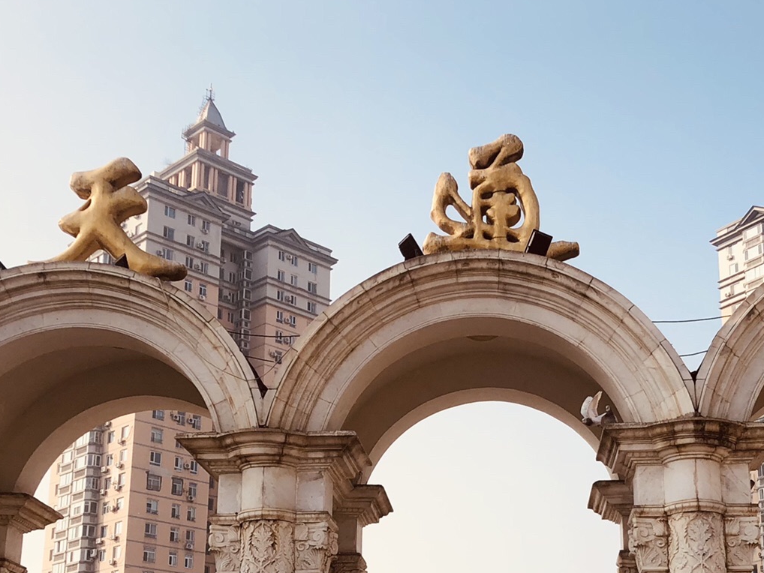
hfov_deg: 34.8
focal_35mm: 55
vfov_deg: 25.8
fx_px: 1214
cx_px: 454
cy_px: 506
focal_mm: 4
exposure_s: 1/2404
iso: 20
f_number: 1.8
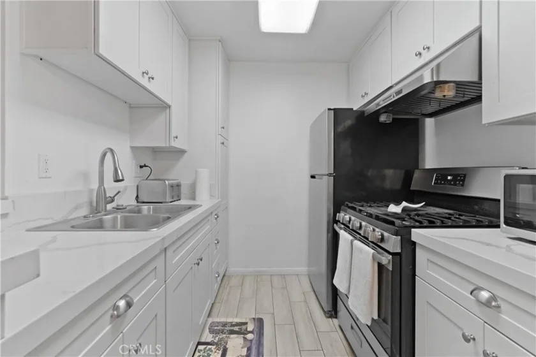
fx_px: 246
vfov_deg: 72.1
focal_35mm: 16
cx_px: 268
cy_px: 178
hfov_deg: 95.0
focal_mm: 16.5
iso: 4000
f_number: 7.1
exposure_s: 1/25
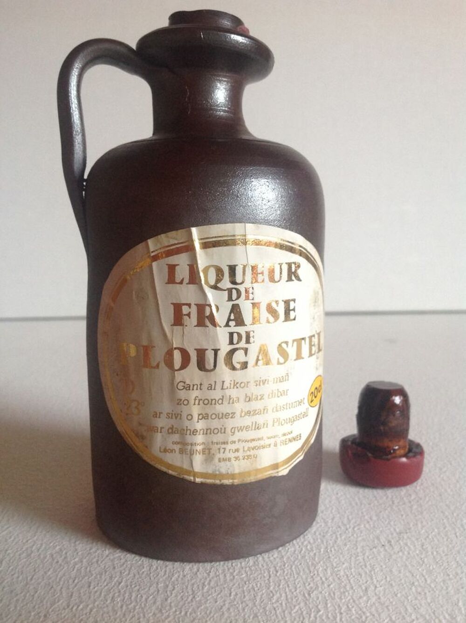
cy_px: 312
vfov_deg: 52.7
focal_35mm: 35
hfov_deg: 40.6
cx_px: 233
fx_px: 630
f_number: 2.4
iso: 160
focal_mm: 4.28
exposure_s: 1/15
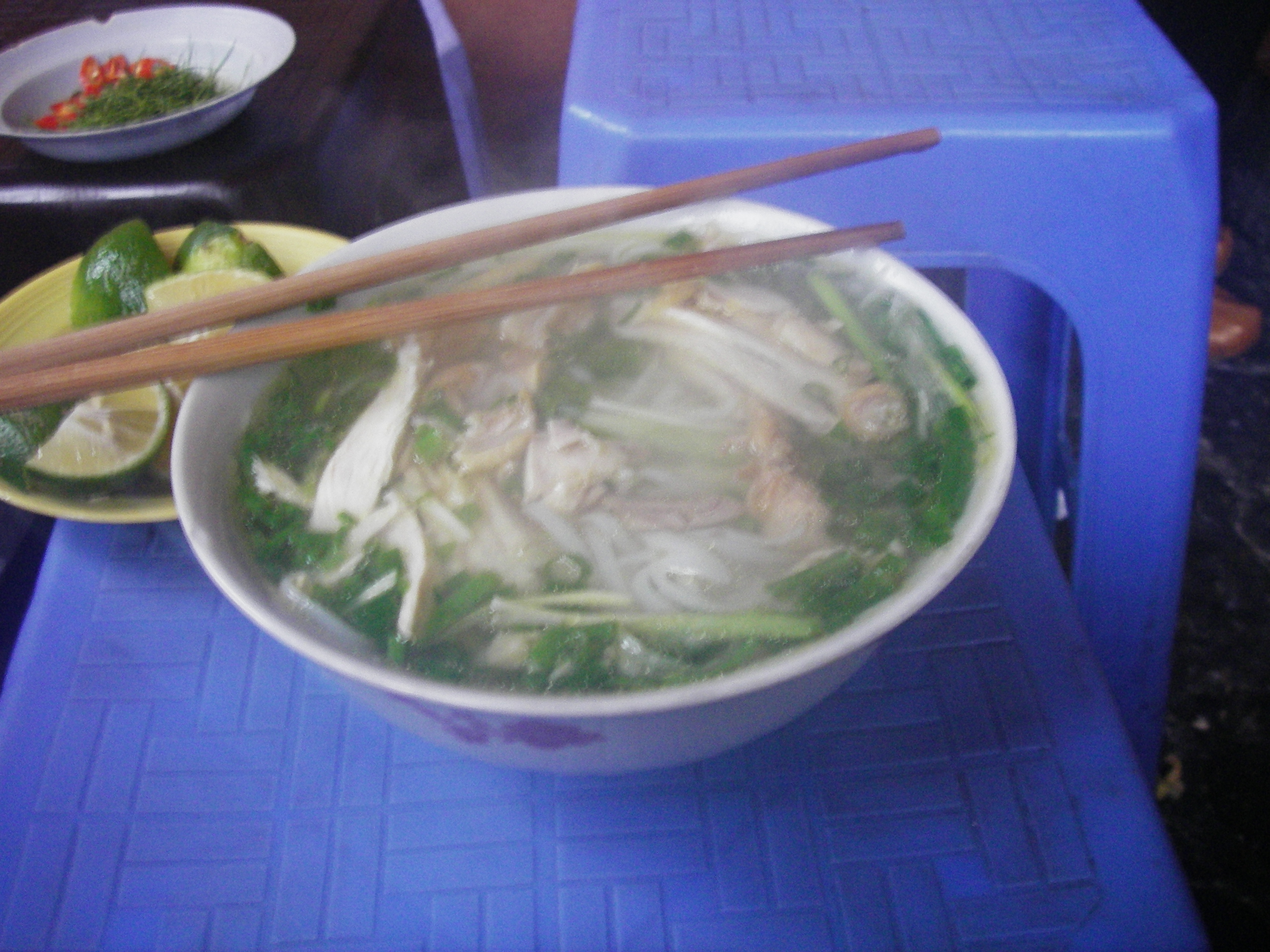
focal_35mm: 38
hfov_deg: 49.0
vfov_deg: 37.7
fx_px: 1394
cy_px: 476
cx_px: 635
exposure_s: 1/4
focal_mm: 6.3
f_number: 3.3
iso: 160
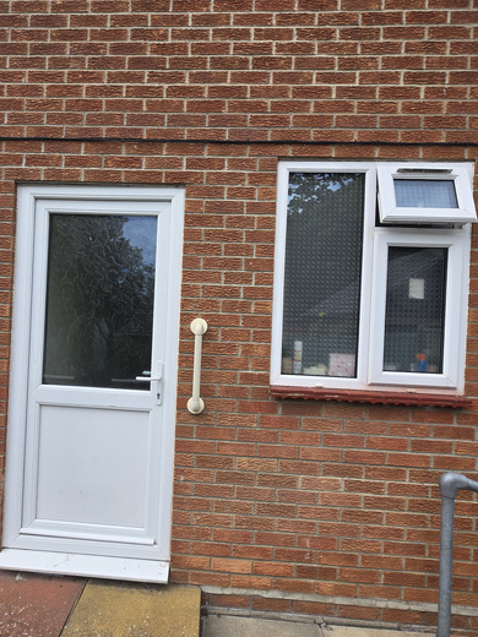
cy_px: 323
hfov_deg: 70.9
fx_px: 331
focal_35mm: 18
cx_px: 194
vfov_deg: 87.7
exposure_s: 1/719
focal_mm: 1.7
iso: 40
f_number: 2.2
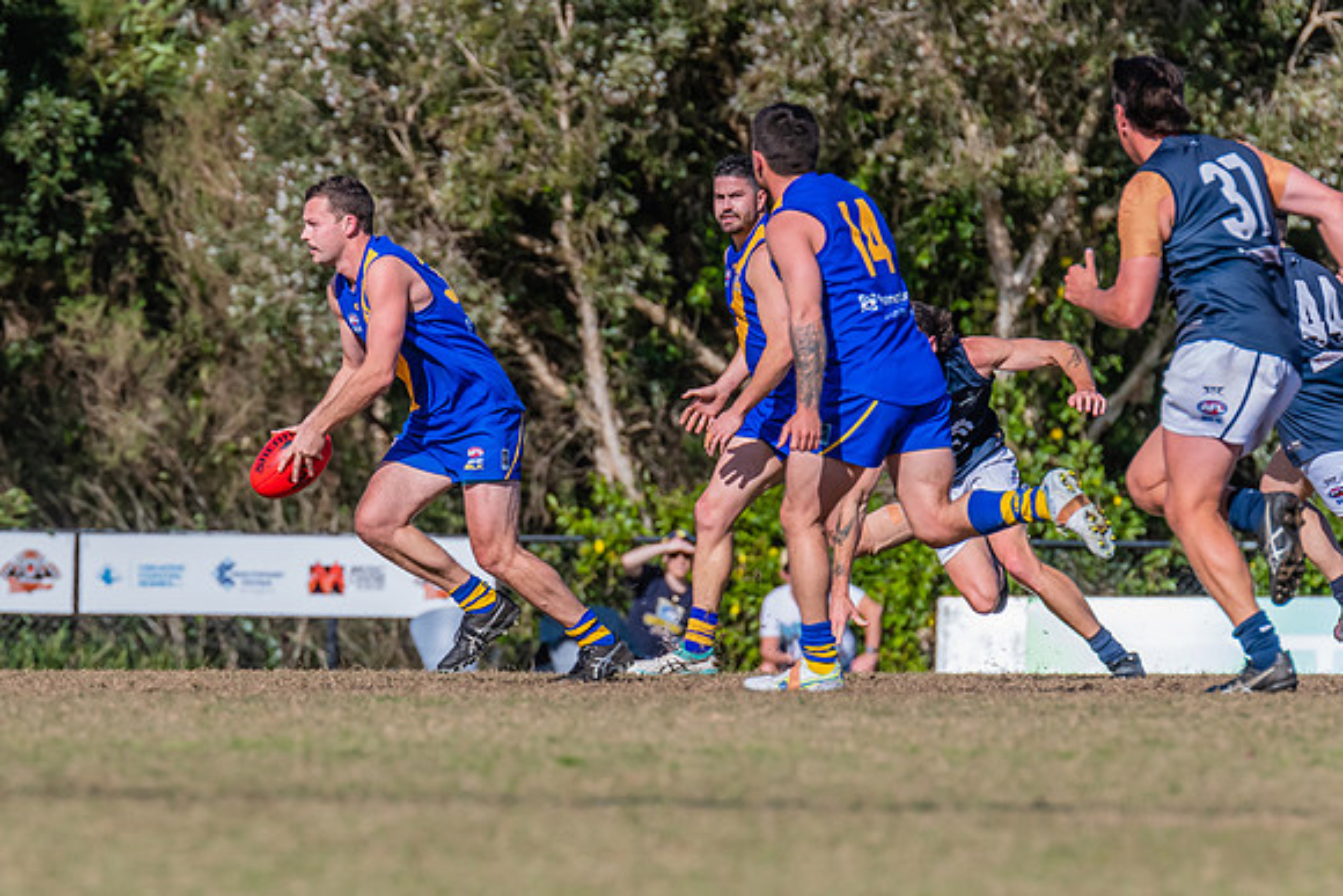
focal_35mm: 583
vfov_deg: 2.4
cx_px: 422
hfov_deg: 3.5
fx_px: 21744
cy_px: 479
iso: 800
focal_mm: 420
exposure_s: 1/2000
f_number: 10
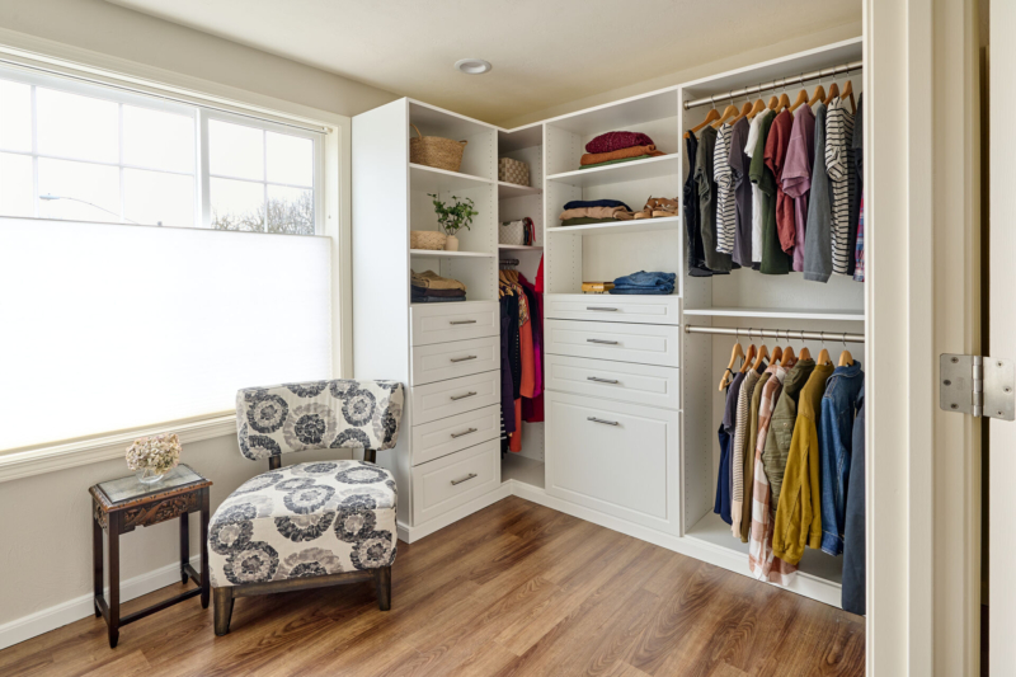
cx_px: 508
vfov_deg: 67.4
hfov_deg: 90.0
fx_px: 508
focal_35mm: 18
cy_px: 338
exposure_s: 1/2.5
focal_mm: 18
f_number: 11
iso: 100
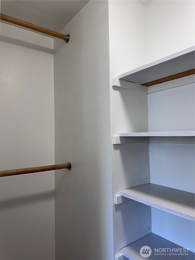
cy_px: 130
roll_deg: +0.8
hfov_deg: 56.8
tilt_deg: +2.0
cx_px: 98
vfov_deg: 71.6
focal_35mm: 24
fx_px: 180
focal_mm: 6.86
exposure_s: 1/120
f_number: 1.78
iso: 100
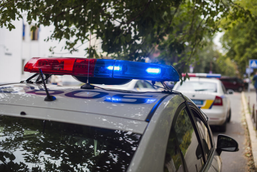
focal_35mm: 50
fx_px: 357
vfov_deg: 27.0
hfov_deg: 39.6
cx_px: 128
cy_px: 86
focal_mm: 50
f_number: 2.5
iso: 100
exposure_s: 1/320
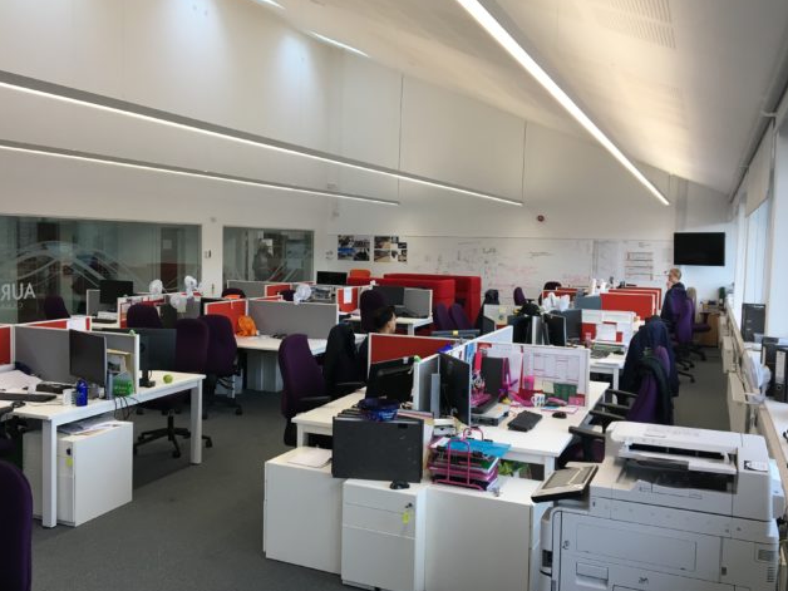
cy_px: 294
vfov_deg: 41.8
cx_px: 358
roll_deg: -1.3
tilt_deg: -3.7
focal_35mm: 34
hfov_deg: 53.9
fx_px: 774
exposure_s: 1/33
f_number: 2.2
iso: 32
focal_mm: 4.15
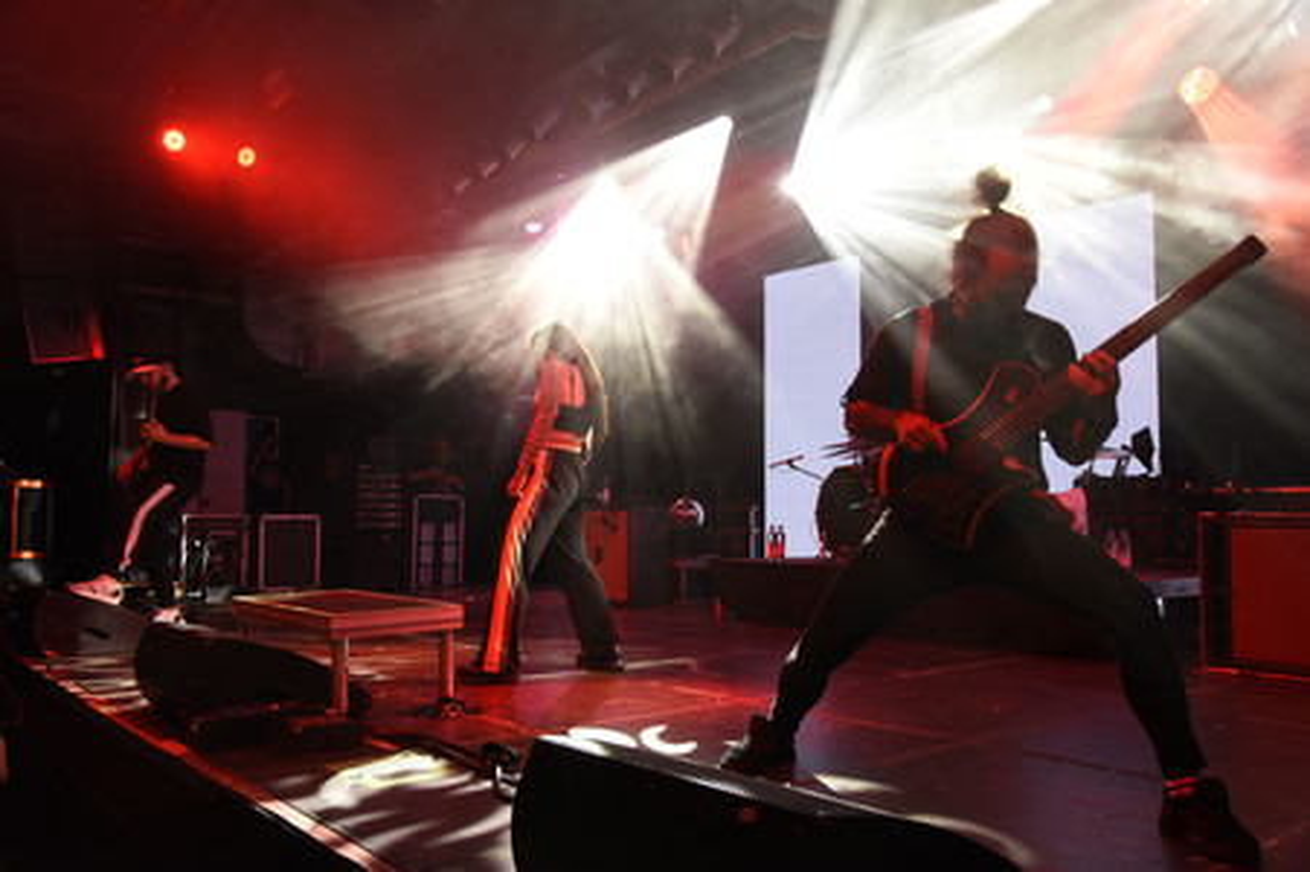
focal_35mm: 30
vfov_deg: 43.5
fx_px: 1091
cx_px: 655
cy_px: 436
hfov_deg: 62.0
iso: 2500
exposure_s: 1/60
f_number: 6.3
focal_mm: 30
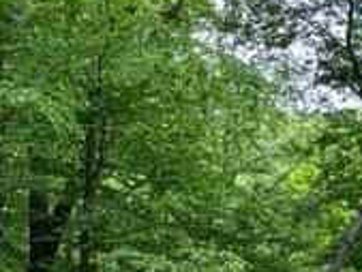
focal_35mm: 91
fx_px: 952
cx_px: 171
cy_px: 210
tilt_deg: -2.4
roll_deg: -2.2
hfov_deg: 21.5
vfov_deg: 16.2
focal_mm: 6.86
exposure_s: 1/570
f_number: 1.78
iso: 80
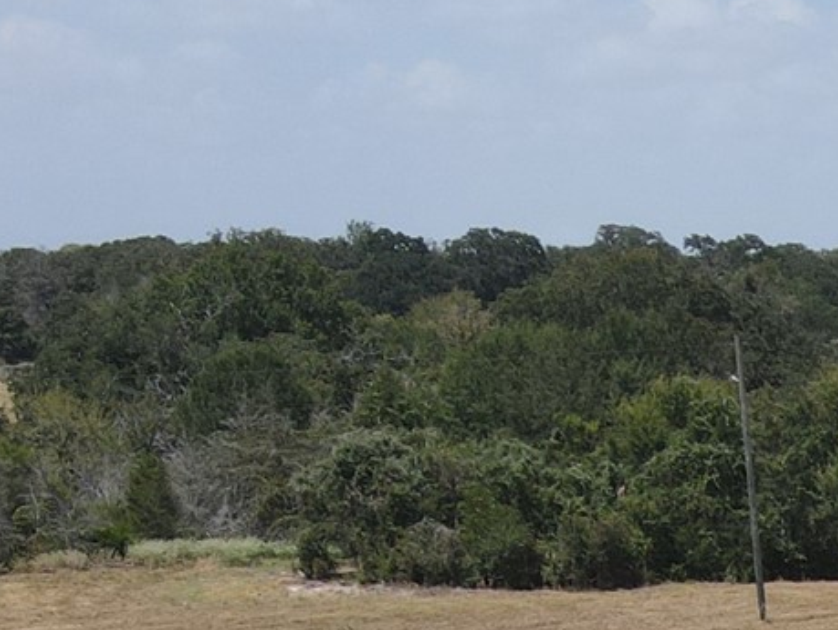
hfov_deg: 16.4
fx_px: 2592
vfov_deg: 12.0
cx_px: 1327
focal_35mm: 107
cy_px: 1344
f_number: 2.8
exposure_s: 1/800
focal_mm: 4.5
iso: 100
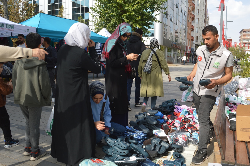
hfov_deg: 59.5
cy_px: 83
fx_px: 219
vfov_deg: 41.7
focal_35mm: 32
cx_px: 125
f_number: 6.3
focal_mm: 21
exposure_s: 1/200
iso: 100
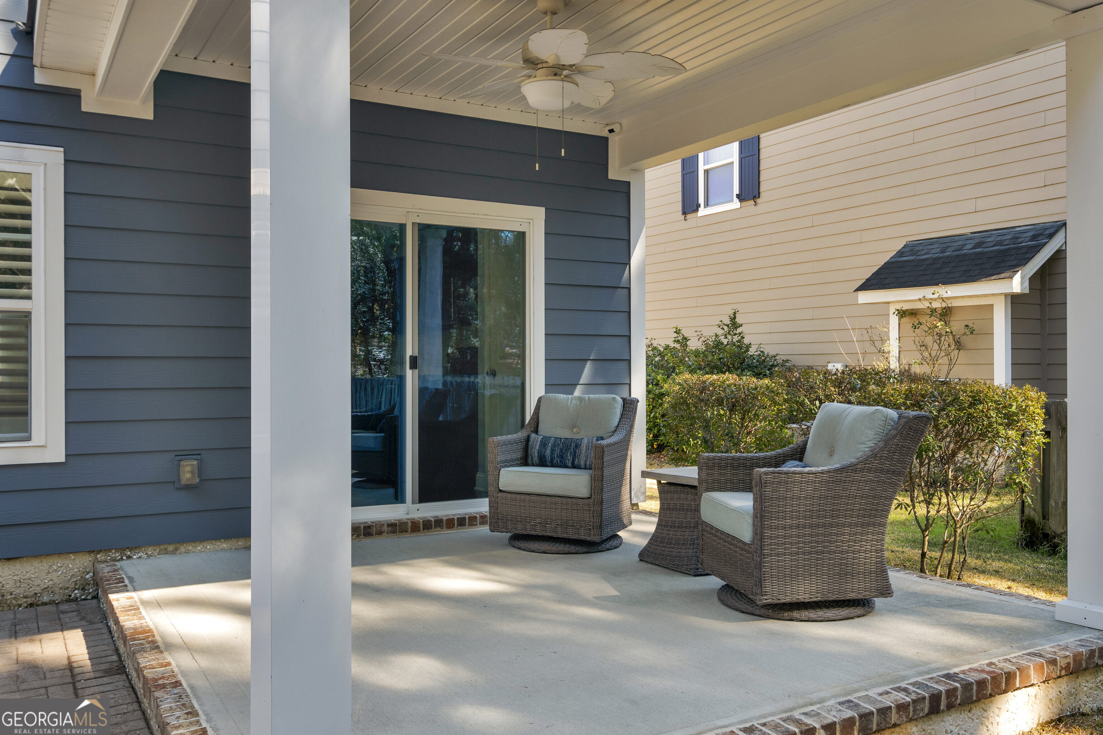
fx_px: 919
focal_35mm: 30
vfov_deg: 43.6
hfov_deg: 61.9
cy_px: 368
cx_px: 552
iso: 250
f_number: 8
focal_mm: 20
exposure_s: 1/80
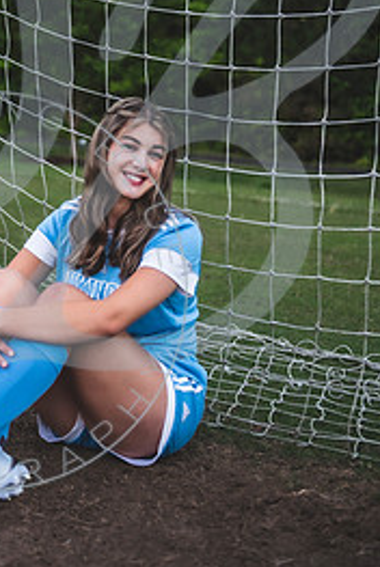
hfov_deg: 16.6
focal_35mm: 82
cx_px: 84
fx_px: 1295
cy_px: 127
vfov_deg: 24.4
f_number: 2.8
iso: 100
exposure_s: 1/320
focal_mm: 48
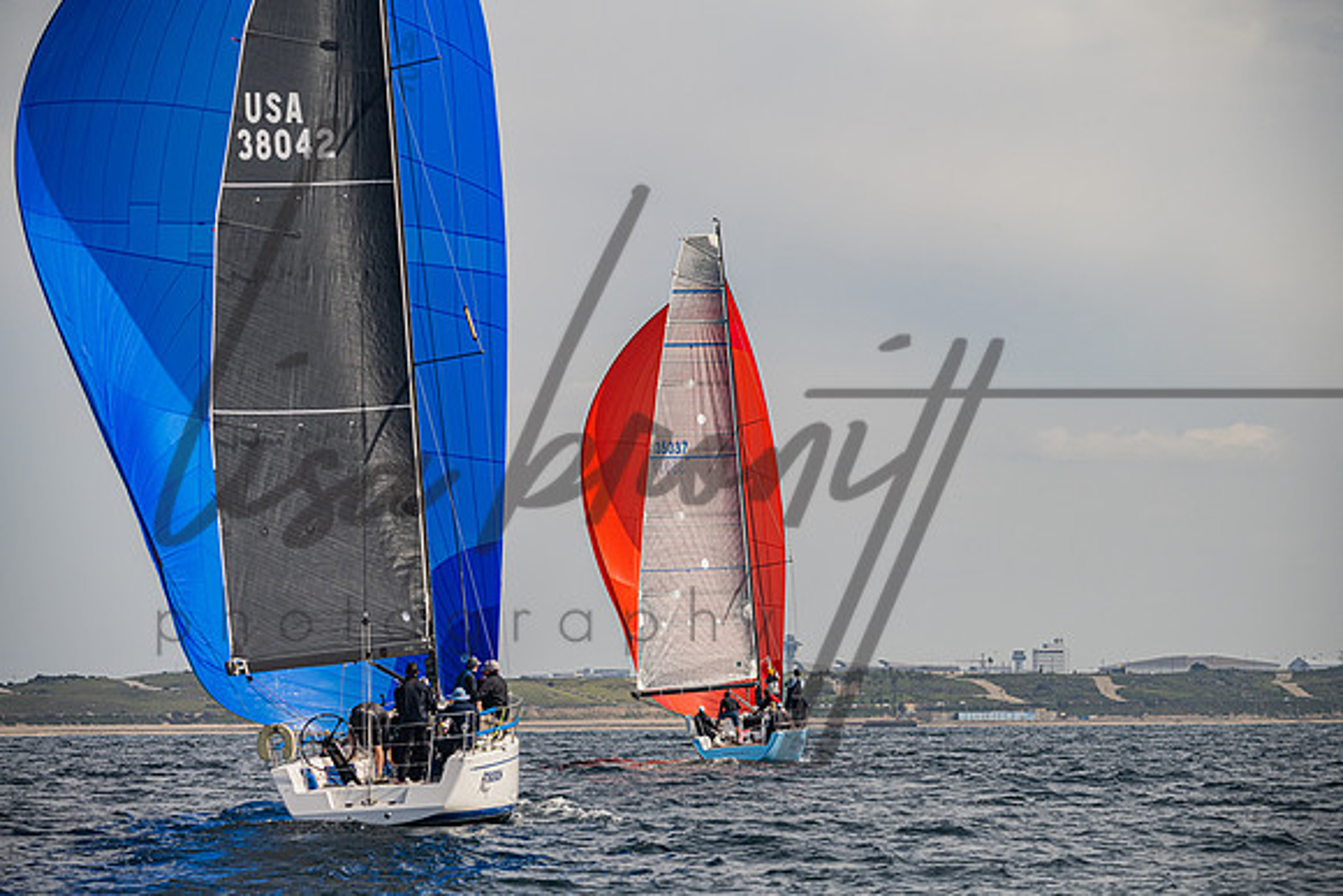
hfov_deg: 11.4
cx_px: 672
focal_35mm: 180
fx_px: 6716
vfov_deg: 7.6
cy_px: 448
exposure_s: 1/3200
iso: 320
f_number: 6.3
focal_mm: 180
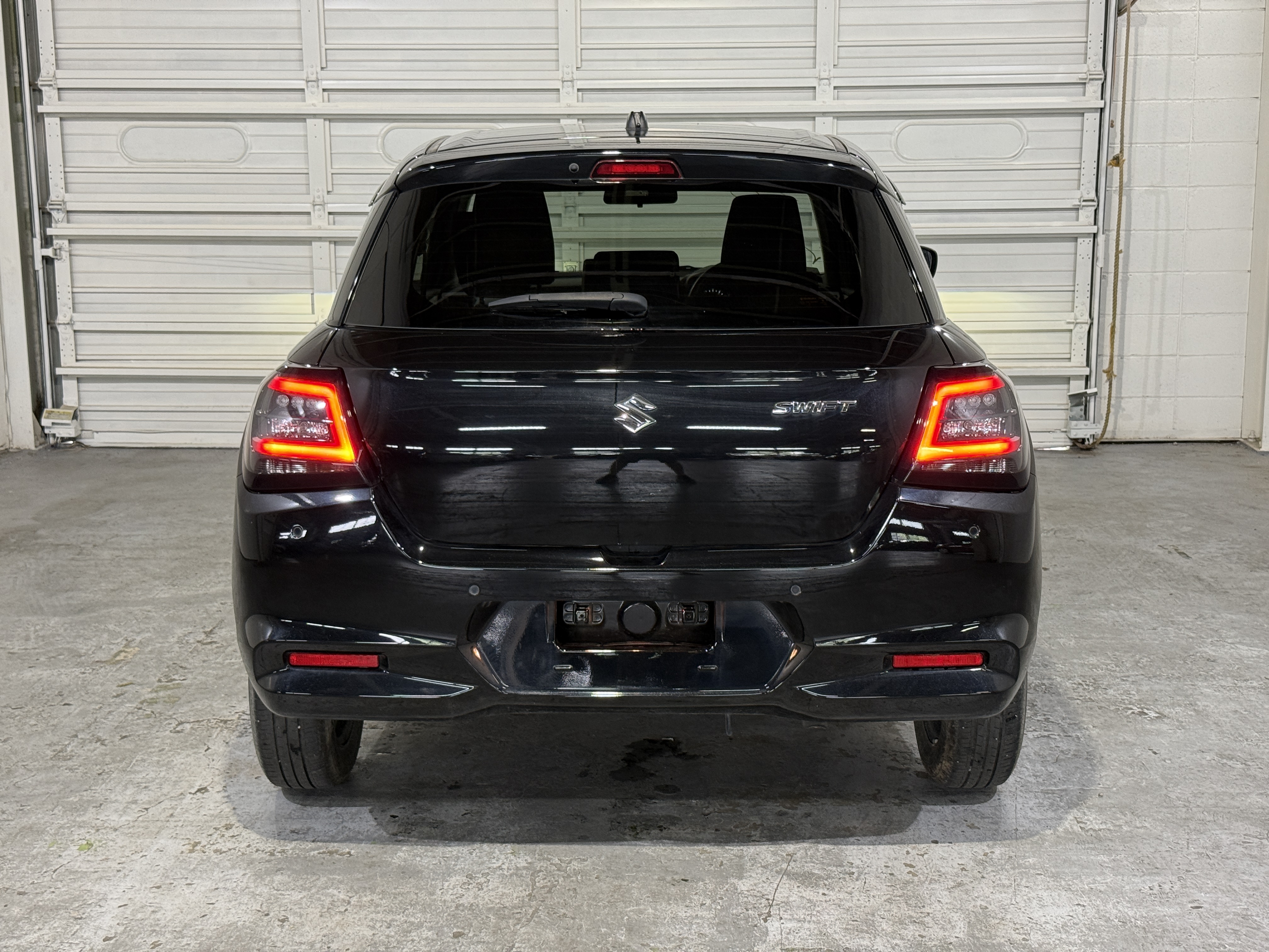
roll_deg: +0.3
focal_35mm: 48
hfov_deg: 39.7
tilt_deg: -9.8
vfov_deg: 30.3
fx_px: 1760
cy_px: 476
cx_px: 634
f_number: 1.78
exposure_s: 1/60
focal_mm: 6.76
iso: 160
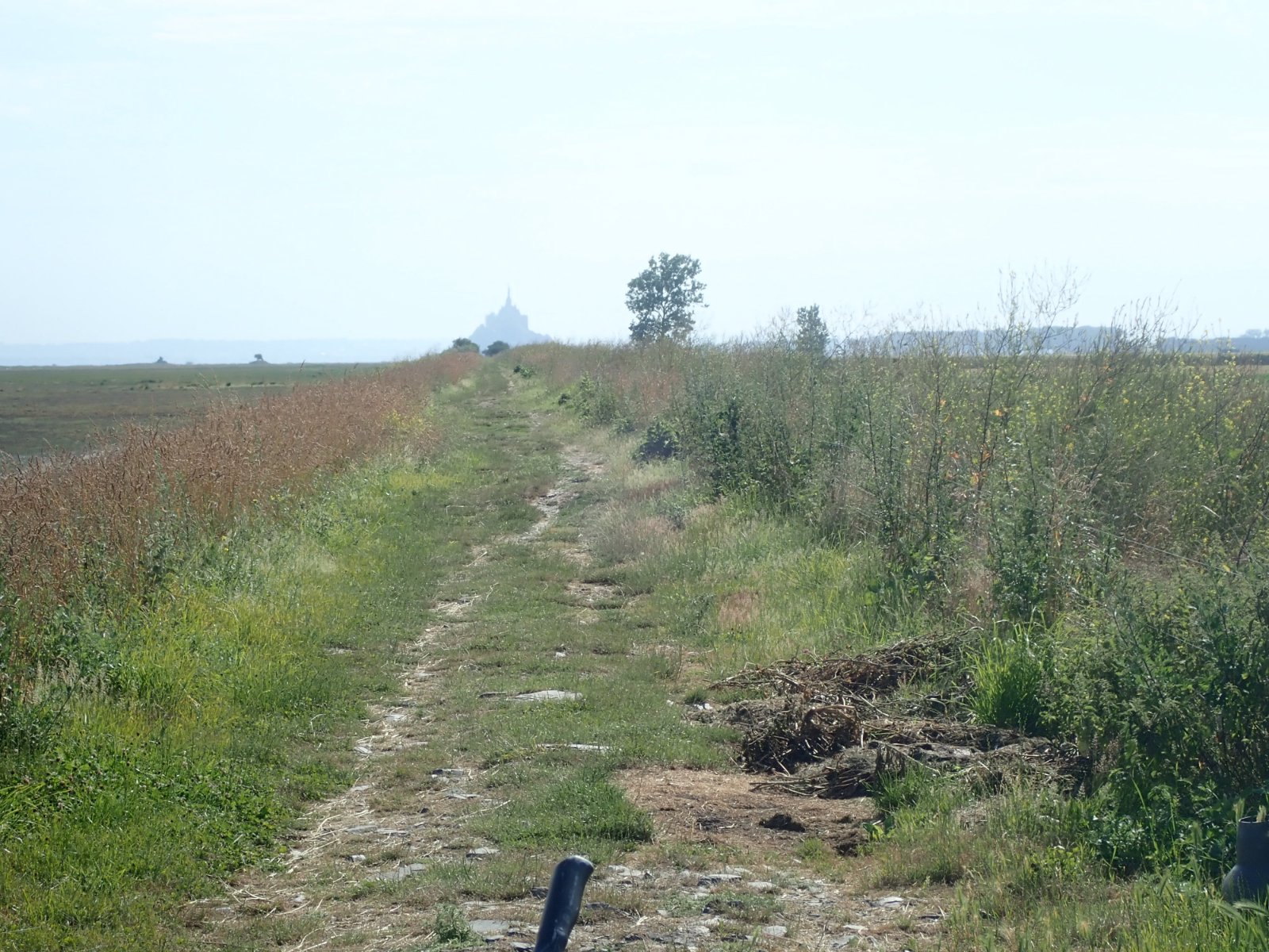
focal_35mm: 100
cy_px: 476
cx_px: 634
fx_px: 3666
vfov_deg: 14.8
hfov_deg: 19.6
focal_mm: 18
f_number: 6.3
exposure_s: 1/250
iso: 100
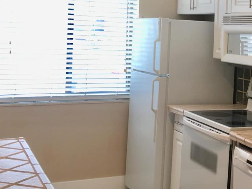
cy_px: 48
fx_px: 524
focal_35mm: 72
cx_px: 241
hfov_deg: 25.9
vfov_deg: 20.3
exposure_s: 1/35
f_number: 2.2
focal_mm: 4.15
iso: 25
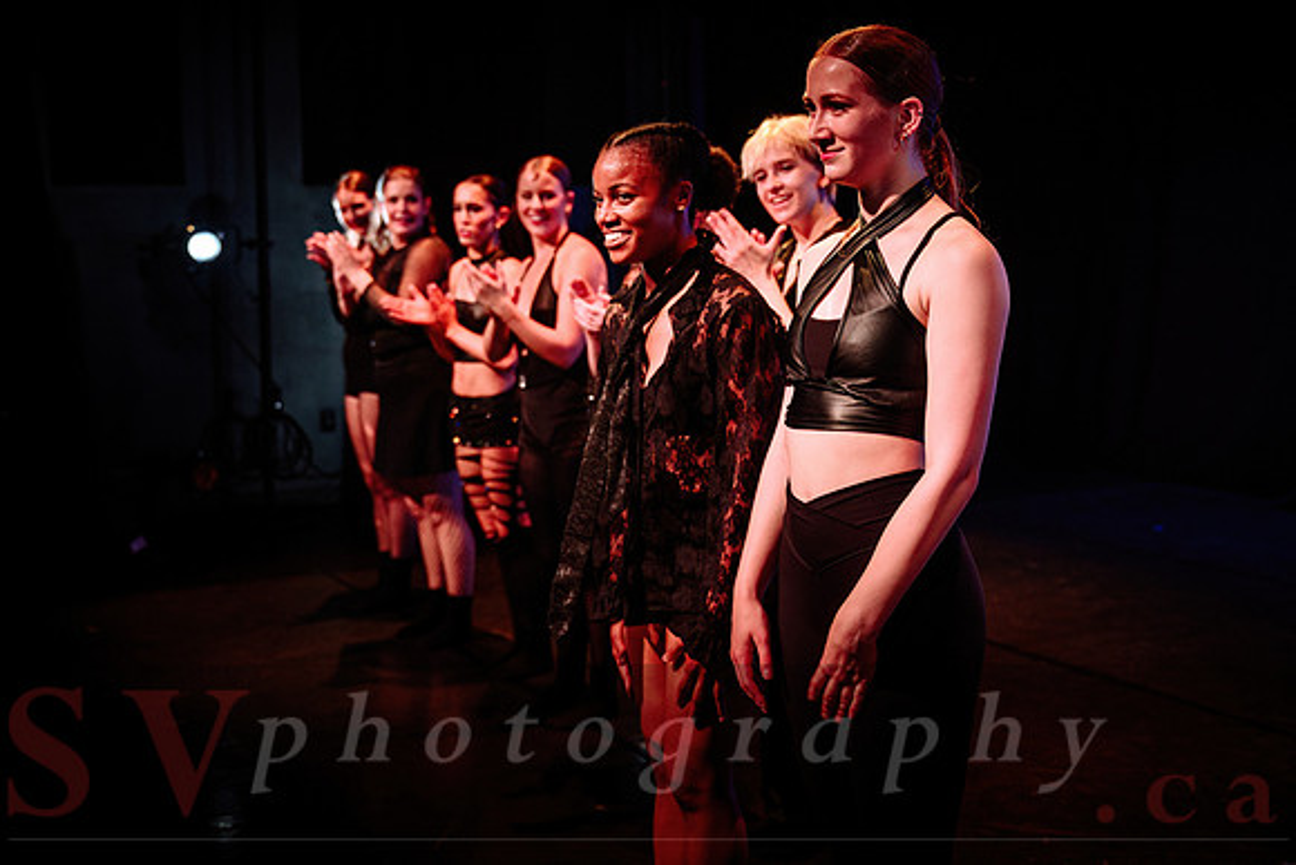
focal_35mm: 44
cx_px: 648
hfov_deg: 44.8
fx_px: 1573
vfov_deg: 30.7
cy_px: 368
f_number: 2.8
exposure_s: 1/300
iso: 1250
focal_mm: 38
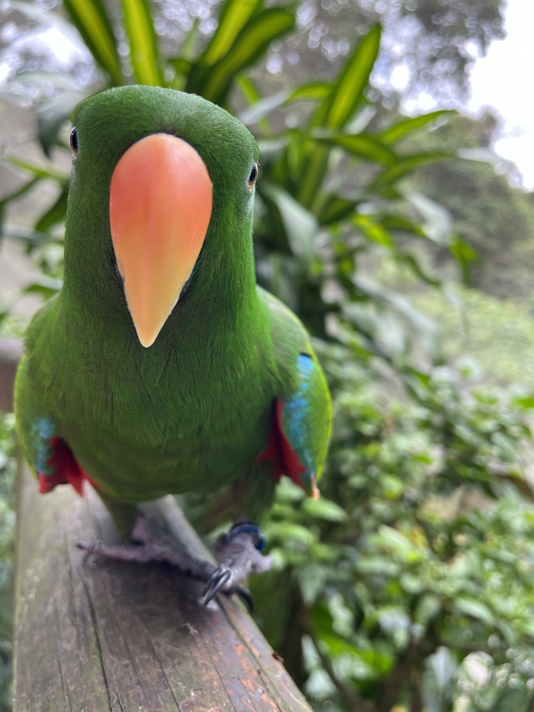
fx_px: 535
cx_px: 267
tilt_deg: -7.1
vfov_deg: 67.3
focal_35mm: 26
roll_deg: -0.8
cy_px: 356
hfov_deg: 53.1
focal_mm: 5.1
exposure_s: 1/192
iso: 40
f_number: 1.6
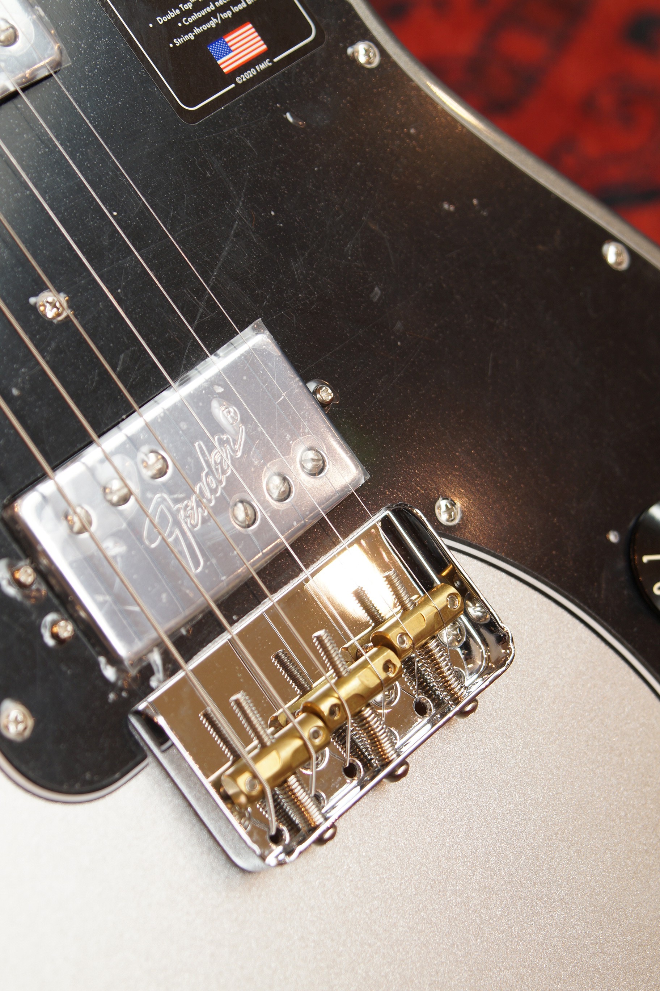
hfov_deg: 15.2
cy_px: 496
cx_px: 330
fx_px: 2475
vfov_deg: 22.6
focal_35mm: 90
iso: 100
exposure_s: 1/10
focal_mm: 60
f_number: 5.6
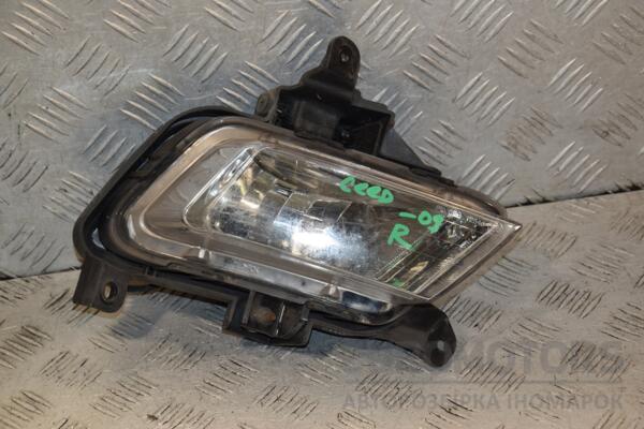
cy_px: 214
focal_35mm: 99
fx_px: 1771
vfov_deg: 13.8
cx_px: 322
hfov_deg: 20.6
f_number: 7.1
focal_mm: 66
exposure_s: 1/200
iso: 800
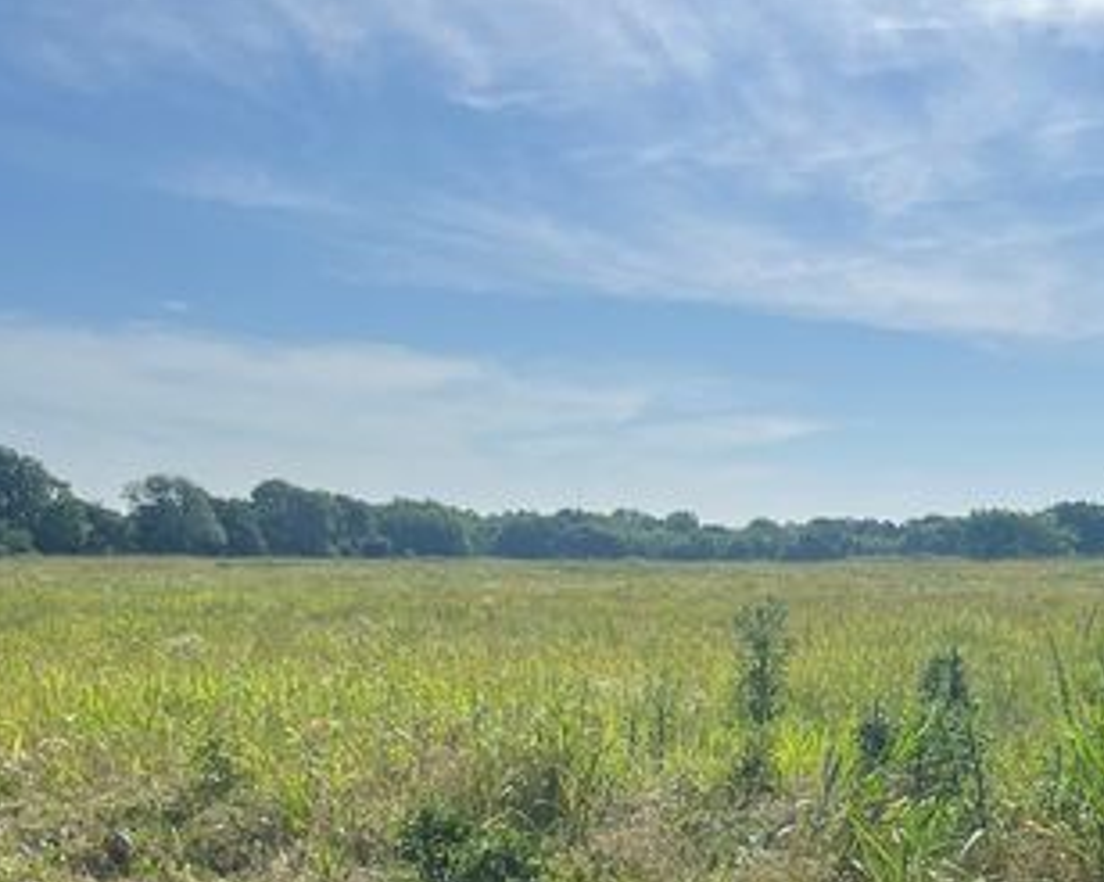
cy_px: 880
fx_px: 1796
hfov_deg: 34.1
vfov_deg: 26.2
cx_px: 652
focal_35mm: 55
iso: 50
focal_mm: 5.1
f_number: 1.6
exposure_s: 1/6897
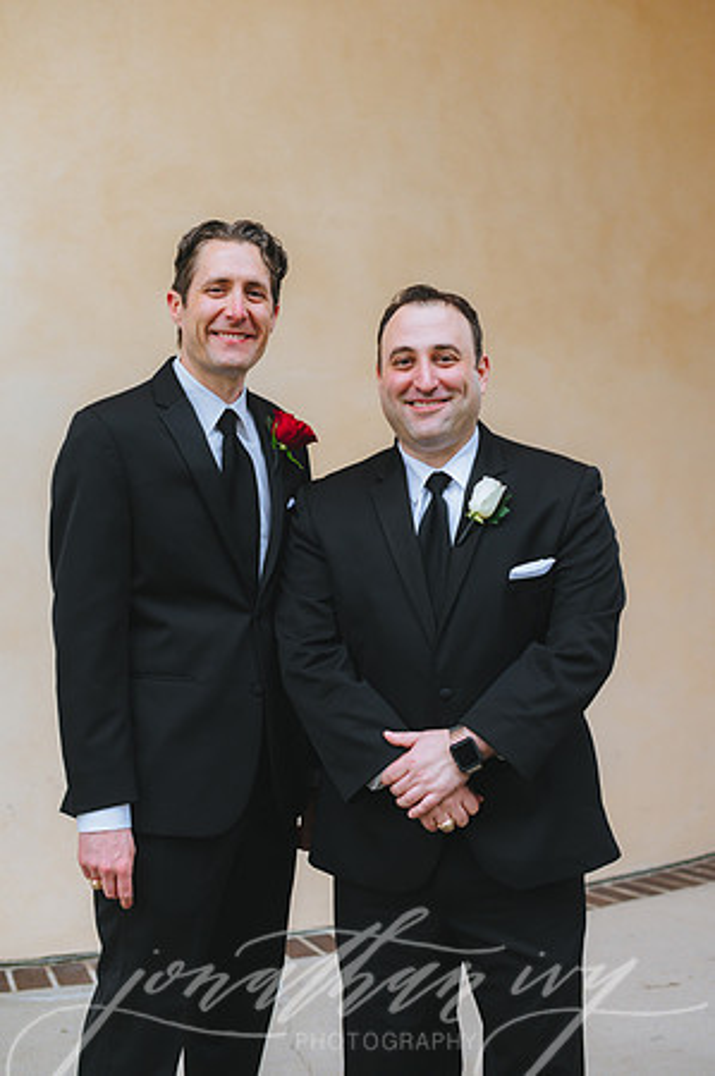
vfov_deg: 39.6
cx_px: 358
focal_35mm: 50
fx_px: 1493
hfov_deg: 26.9
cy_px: 538
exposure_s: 1/160
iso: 1000
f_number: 2.8
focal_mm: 50
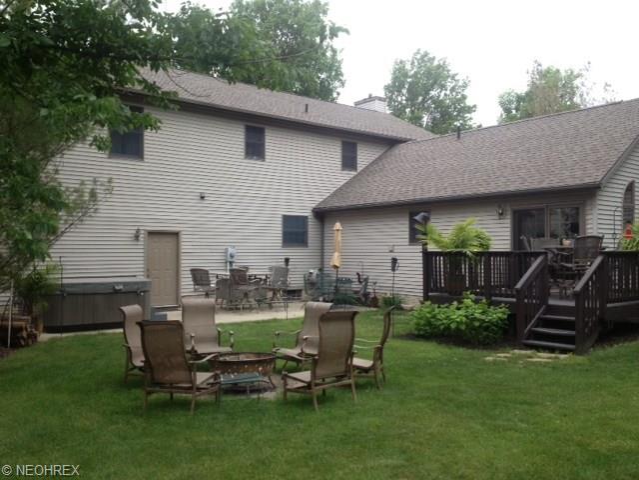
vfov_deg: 40.7
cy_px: 240
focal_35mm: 35
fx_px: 646
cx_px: 320
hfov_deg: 52.6
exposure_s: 1/531
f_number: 2.4
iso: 64
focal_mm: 4.28
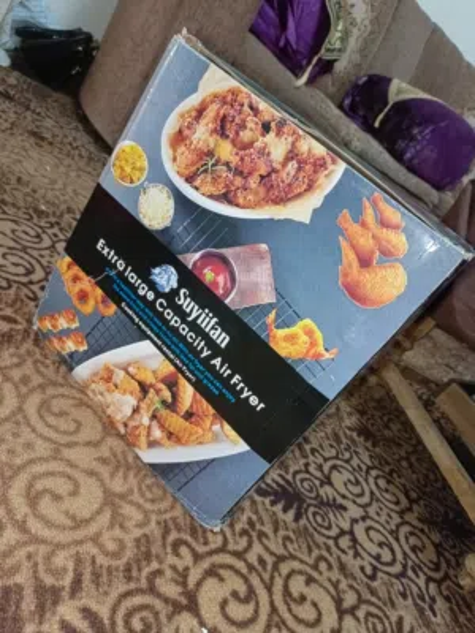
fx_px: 439
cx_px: 238
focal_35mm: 24
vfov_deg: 71.6
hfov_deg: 56.8
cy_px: 316
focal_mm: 5.25
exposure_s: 1/50
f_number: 1.7
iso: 1075
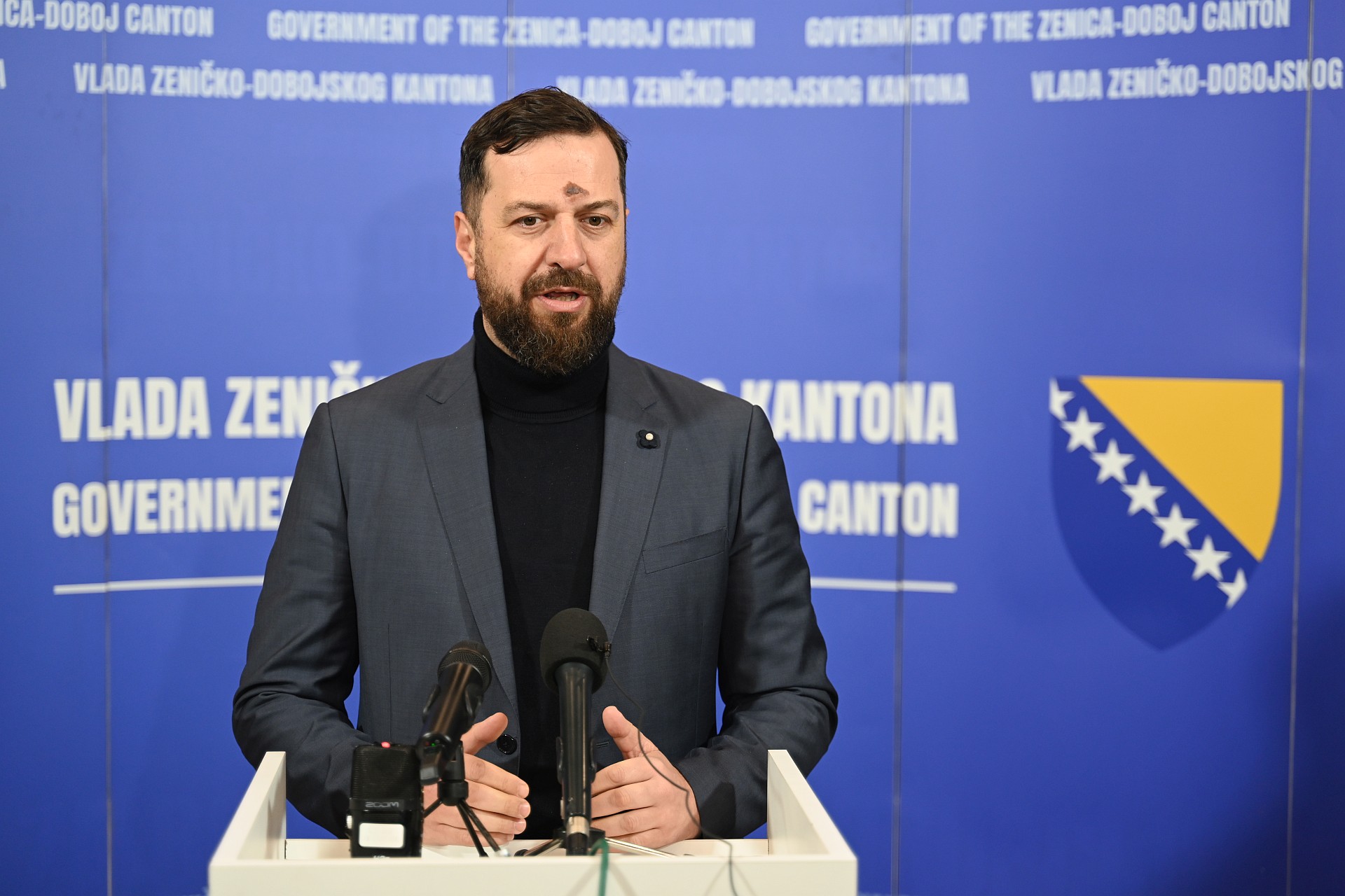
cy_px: 448
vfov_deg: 21.2
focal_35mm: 64
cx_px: 672
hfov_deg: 31.4
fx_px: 2391
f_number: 2.8
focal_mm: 64
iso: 720
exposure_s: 1/125
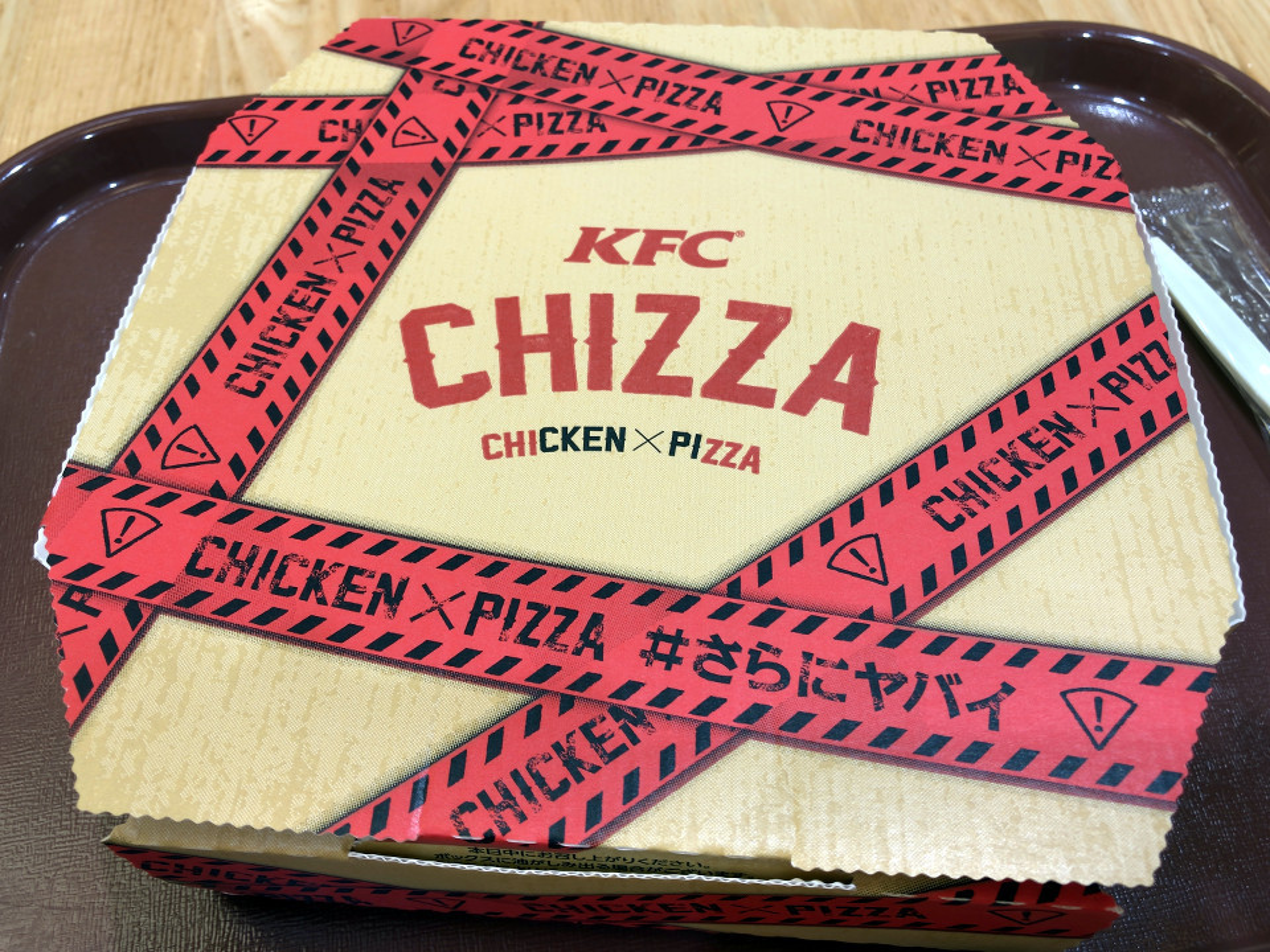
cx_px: 635
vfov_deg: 49.7
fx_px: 1027
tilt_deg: -57.0
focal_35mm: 28
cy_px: 476
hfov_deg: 63.4
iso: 32
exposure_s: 1/50
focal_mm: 3.99
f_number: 1.8
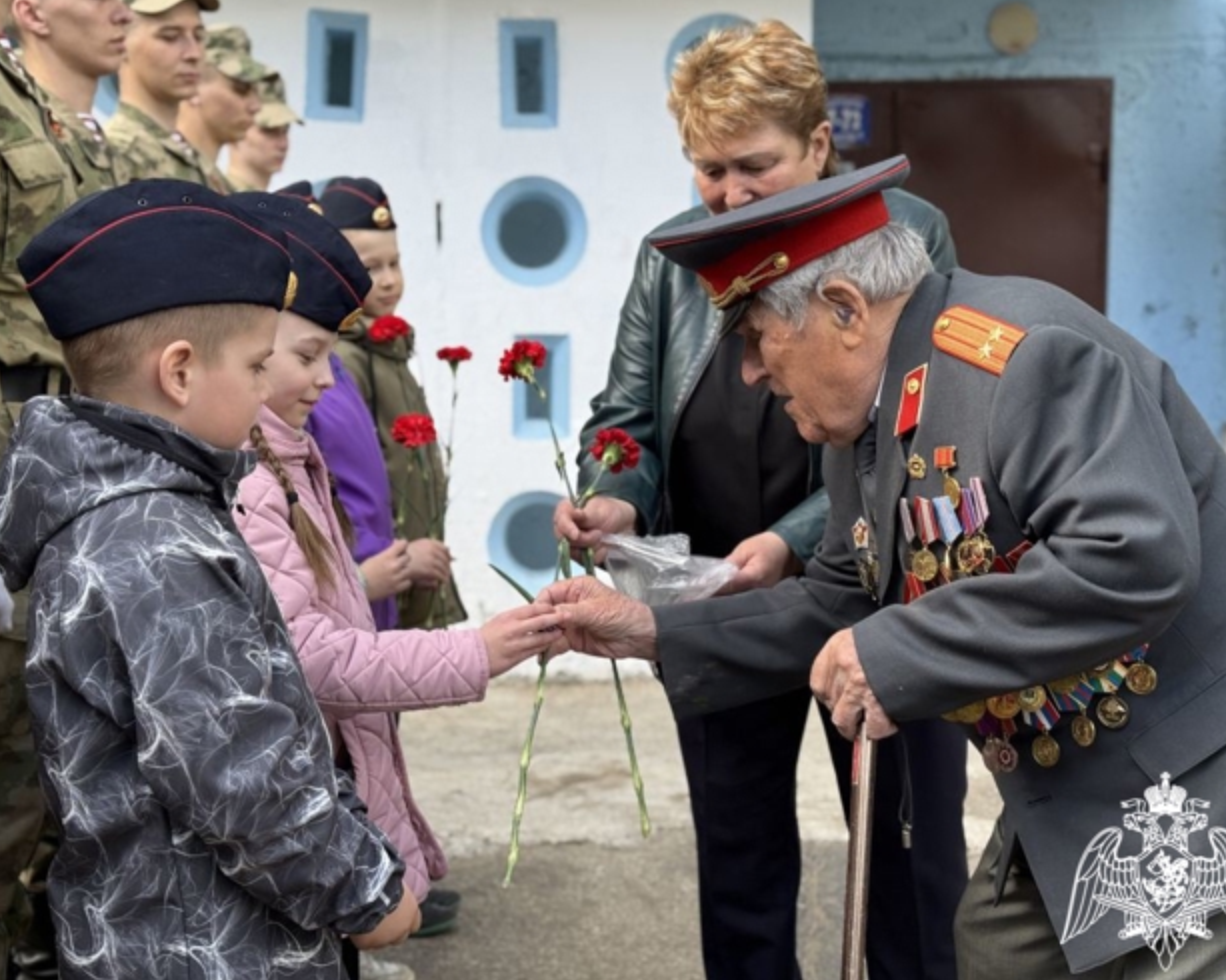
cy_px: 488
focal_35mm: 51
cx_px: 621
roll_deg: +1.3
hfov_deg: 36.7
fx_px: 1850
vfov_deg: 29.7
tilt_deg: -5.7
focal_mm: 6.76
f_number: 1.78
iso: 64
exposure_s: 1/519
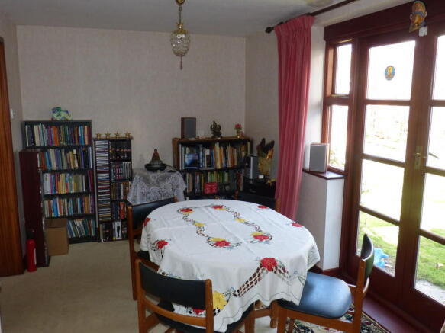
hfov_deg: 60.0
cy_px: 166
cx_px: 222
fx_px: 386
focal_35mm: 30
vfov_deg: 46.8
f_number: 4
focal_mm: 5.3
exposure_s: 1/60
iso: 400
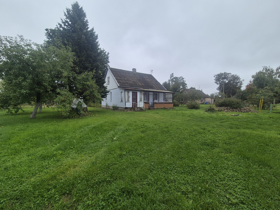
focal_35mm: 13
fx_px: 105
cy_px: 105
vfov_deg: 89.9
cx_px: 140
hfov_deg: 106.2
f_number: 2.2
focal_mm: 2.2
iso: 50
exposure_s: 1/564
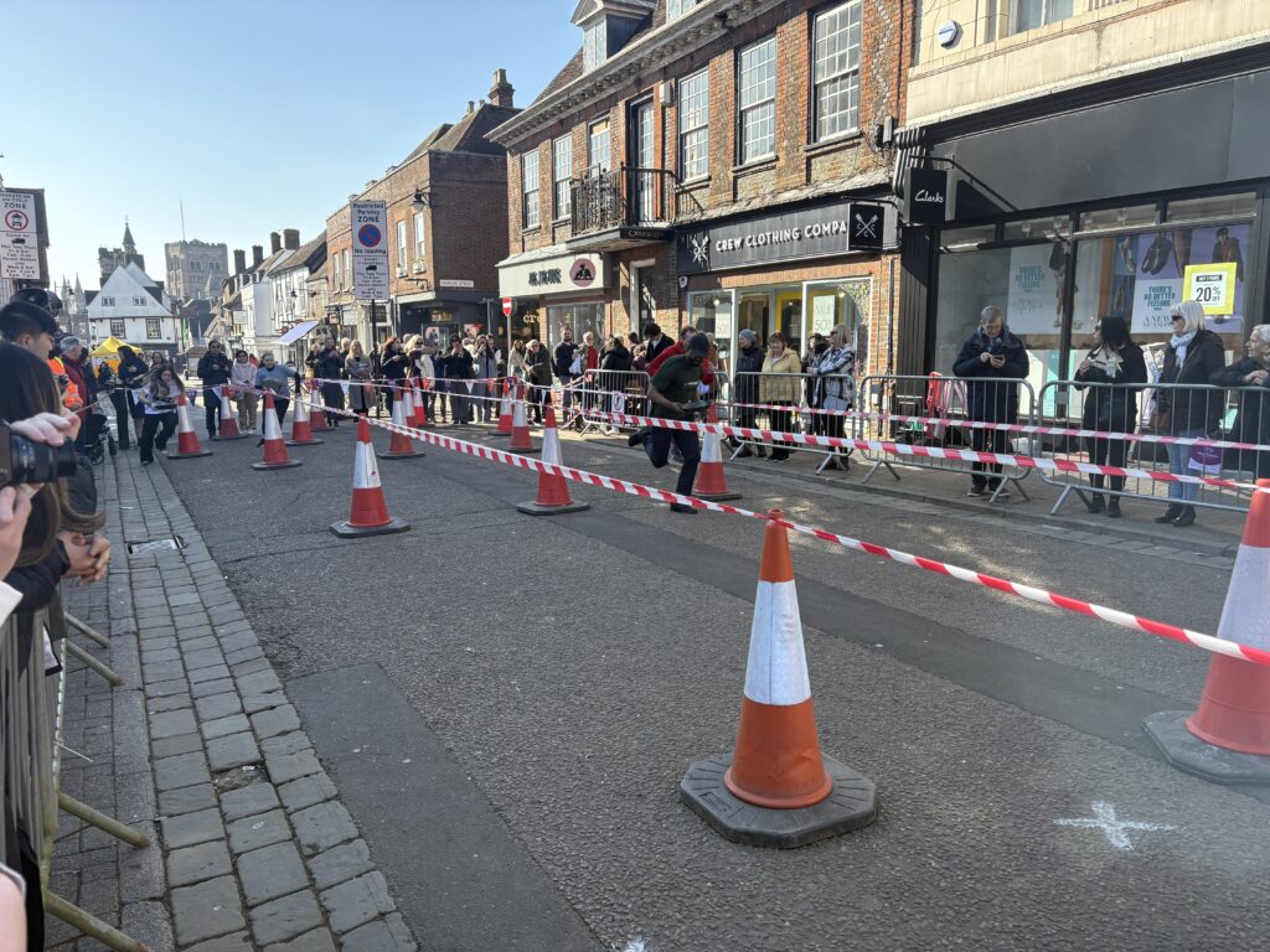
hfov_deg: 67.3
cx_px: 635
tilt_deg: -8.0
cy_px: 476
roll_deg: +0.2
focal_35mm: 26
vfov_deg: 53.1
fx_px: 954
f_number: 1.6
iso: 64
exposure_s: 1/1135
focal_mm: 5.96
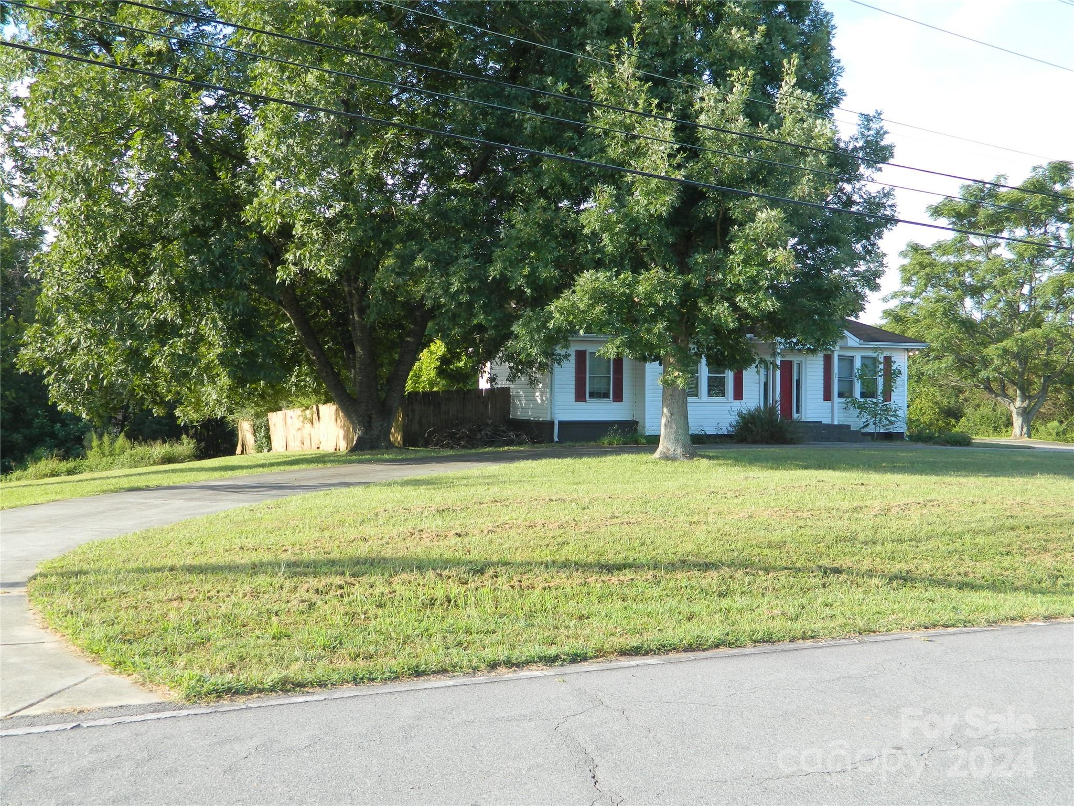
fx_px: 1086
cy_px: 403
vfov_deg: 40.7
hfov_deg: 52.6
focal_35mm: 35
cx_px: 537
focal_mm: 6.2
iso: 80
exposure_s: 1/200
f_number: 3.3
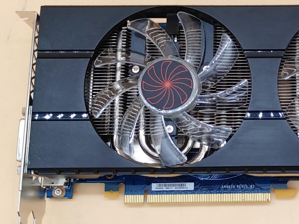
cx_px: 262
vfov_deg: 22.6
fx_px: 561
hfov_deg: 28.8
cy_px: 118
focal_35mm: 65
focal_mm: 4.36
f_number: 1.8
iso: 50
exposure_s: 1/120
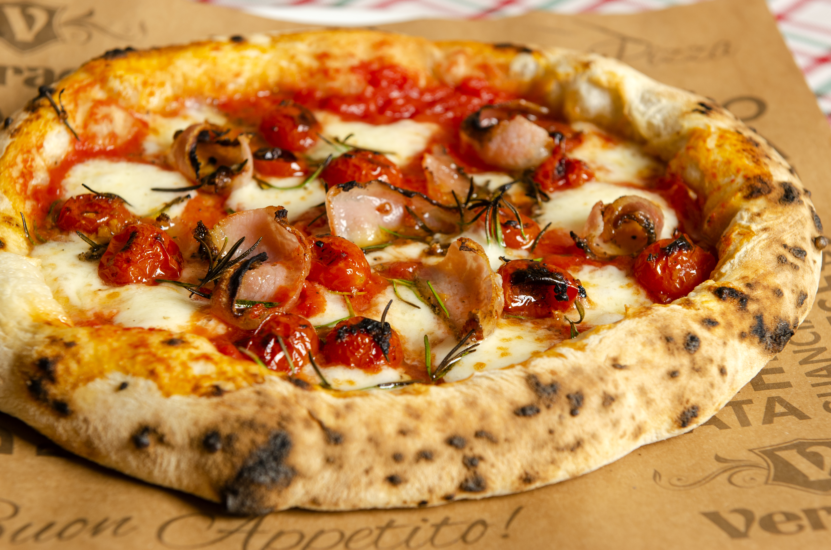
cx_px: 416
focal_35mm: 93
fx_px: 2142
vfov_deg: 14.6
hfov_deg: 22.0
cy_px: 275
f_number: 5.6
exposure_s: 1/250
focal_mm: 62
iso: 200
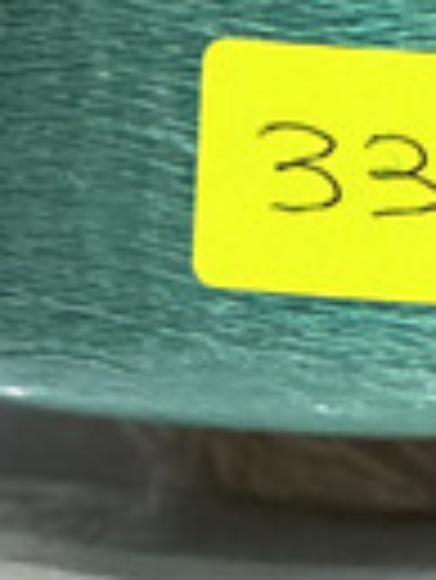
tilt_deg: +3.0
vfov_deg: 4.1
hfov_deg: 3.1
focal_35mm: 478
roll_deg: -2.4
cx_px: 436
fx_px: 8014
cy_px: -922
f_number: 2.8
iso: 160
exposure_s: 1/33
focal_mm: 9
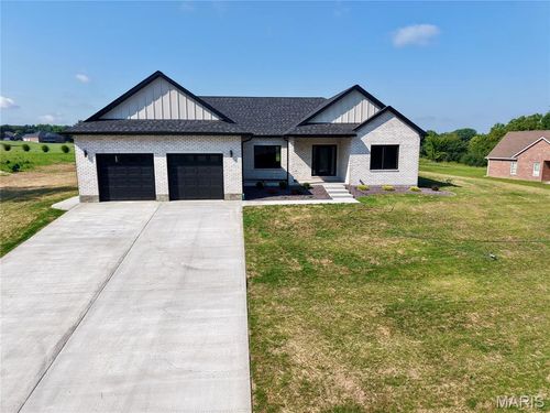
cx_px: 275
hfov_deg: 71.6
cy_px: 206
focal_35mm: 24
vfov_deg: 56.8
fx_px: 381
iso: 100
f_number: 1.8
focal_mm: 8.67
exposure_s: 1/2500
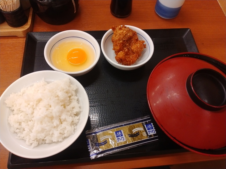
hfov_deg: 65.3
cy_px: 84
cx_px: 113
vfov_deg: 51.4
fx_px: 176
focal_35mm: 27
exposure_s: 1/60
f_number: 1.8
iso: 320
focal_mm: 3.61
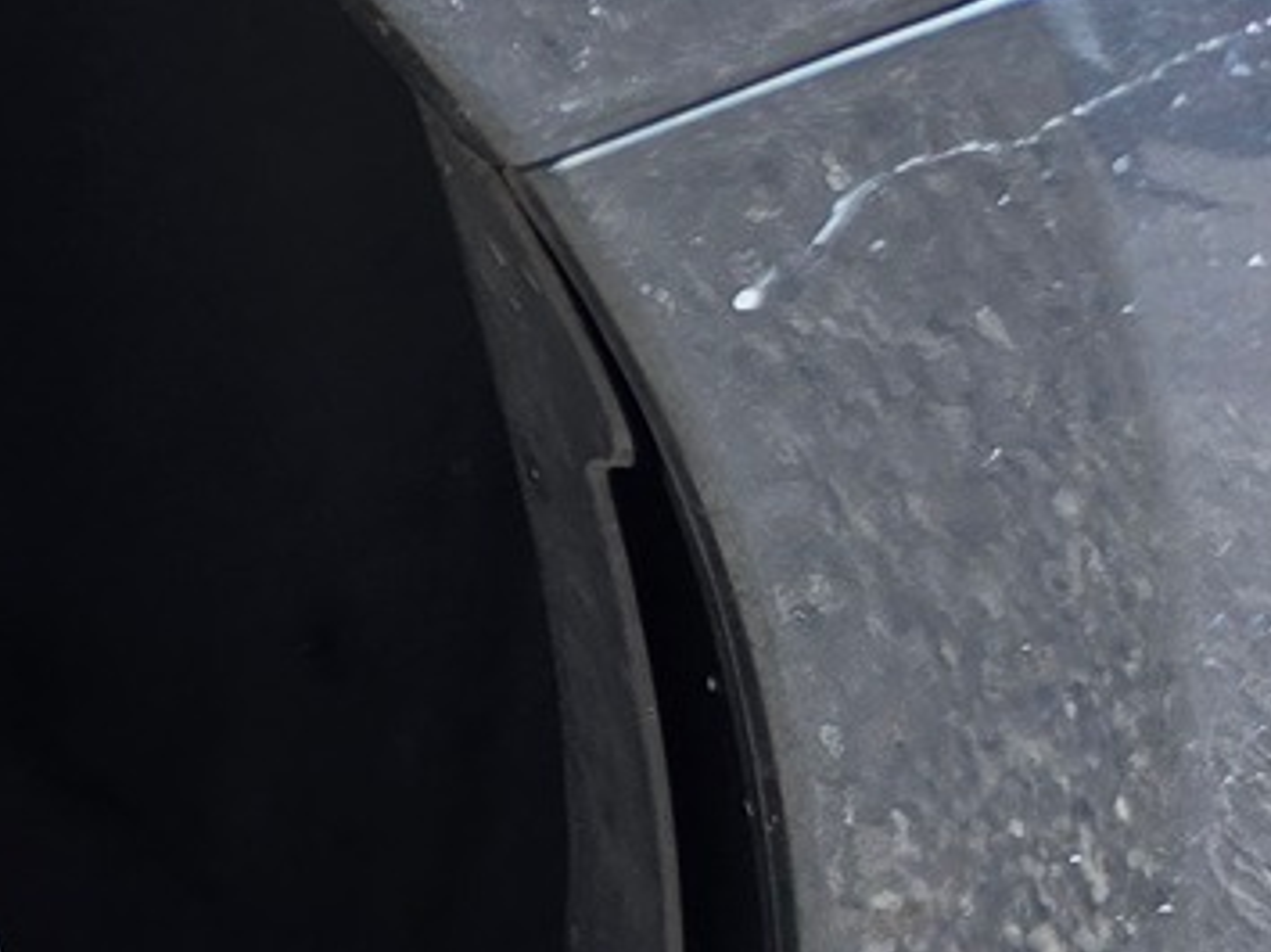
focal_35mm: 131
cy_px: 2123
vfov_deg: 10.1
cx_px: -2276
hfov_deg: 11.1
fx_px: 4807
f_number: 1.4
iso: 64
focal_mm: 6.5
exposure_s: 1/1844
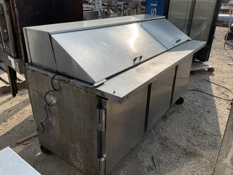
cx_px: 116
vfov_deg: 48.2
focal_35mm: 29
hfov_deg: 61.7
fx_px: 195
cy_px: 88
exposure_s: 1/2801
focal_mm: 3
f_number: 1.8
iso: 25
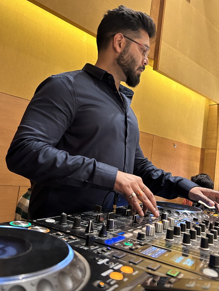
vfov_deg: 61.6
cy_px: 145
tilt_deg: +5.4
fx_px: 244
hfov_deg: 48.3
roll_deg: -7.7
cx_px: 111
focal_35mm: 29
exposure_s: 1/50
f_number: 1.5
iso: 400
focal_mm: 5.7
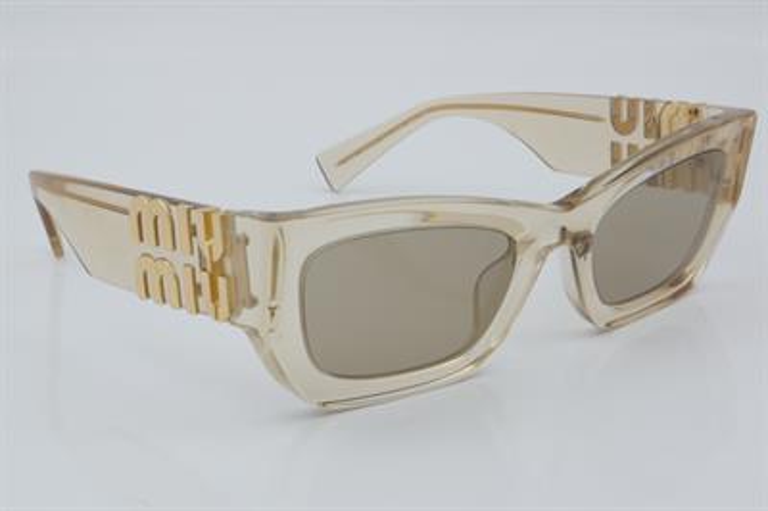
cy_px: 256
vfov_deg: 18.2
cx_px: 384
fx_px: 1599
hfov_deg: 27.0
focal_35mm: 75
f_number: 32
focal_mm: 50
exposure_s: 1/4
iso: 100
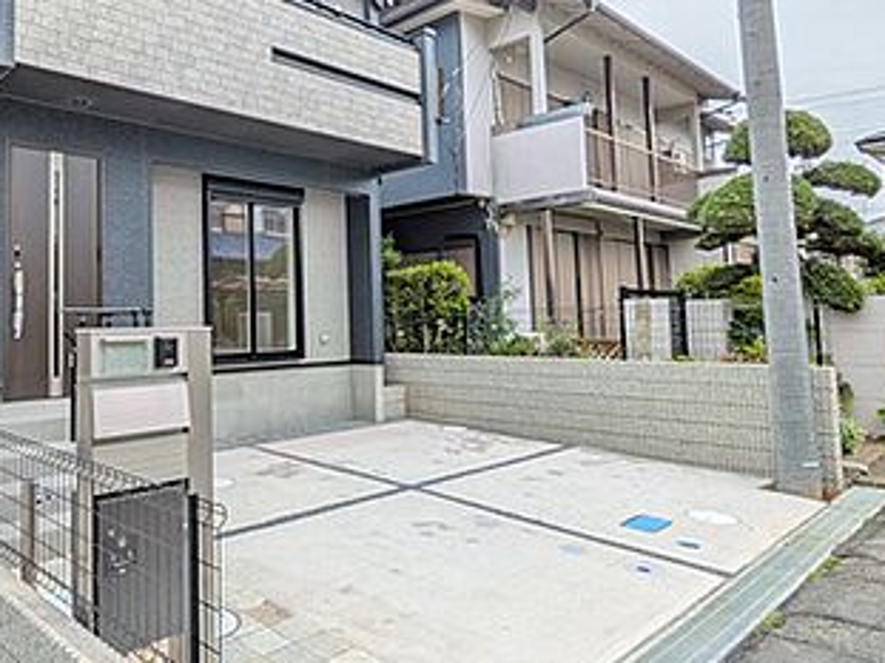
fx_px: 690
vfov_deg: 51.1
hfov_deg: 62.5
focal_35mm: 27
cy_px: 276
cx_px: 250
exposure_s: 1/1035
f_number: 2.2
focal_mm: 1.83
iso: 50
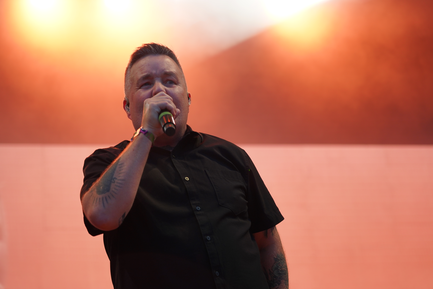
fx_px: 1263
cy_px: 144
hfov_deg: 19.5
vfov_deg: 13.0
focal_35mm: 105
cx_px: 216
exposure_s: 1/160
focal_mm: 105
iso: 640
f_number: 4
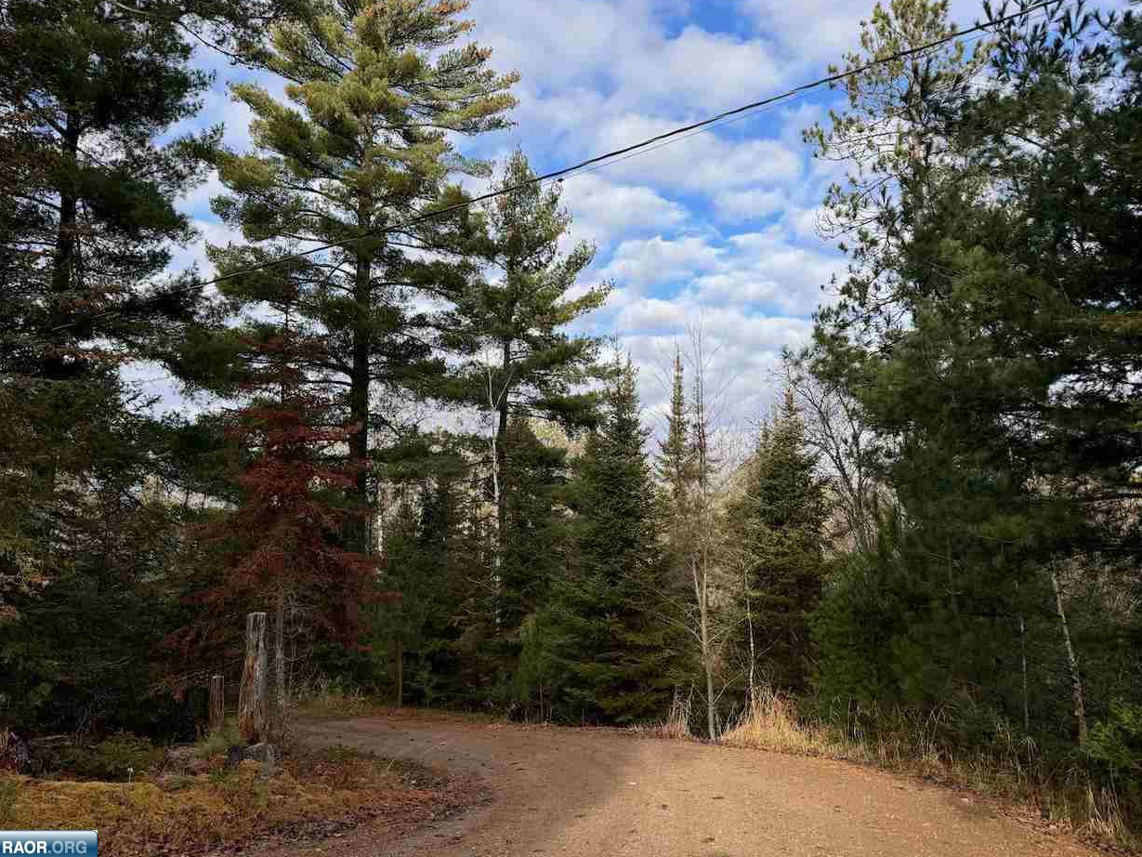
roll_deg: +0.9
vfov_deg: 54.9
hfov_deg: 69.4
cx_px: 566
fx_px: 825
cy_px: 418
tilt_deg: +6.8
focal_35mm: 25
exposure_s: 1/1767
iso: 80
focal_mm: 6.76
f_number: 1.78
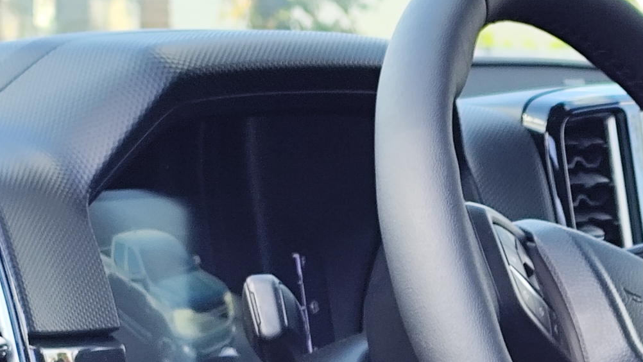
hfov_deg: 10.3
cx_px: 821
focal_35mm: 204
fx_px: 3479
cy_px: 734
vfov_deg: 5.8
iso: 50
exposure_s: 1/122
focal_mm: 6.19
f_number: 1.65
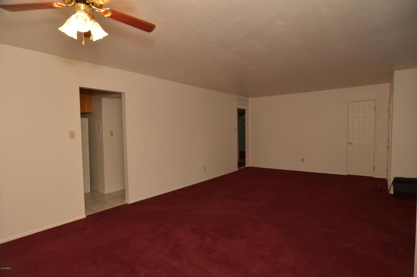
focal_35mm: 18
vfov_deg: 67.2
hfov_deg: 90.1
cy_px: 138
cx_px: 208
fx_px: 208
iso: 400
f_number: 5.6
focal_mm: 12
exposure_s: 1/60
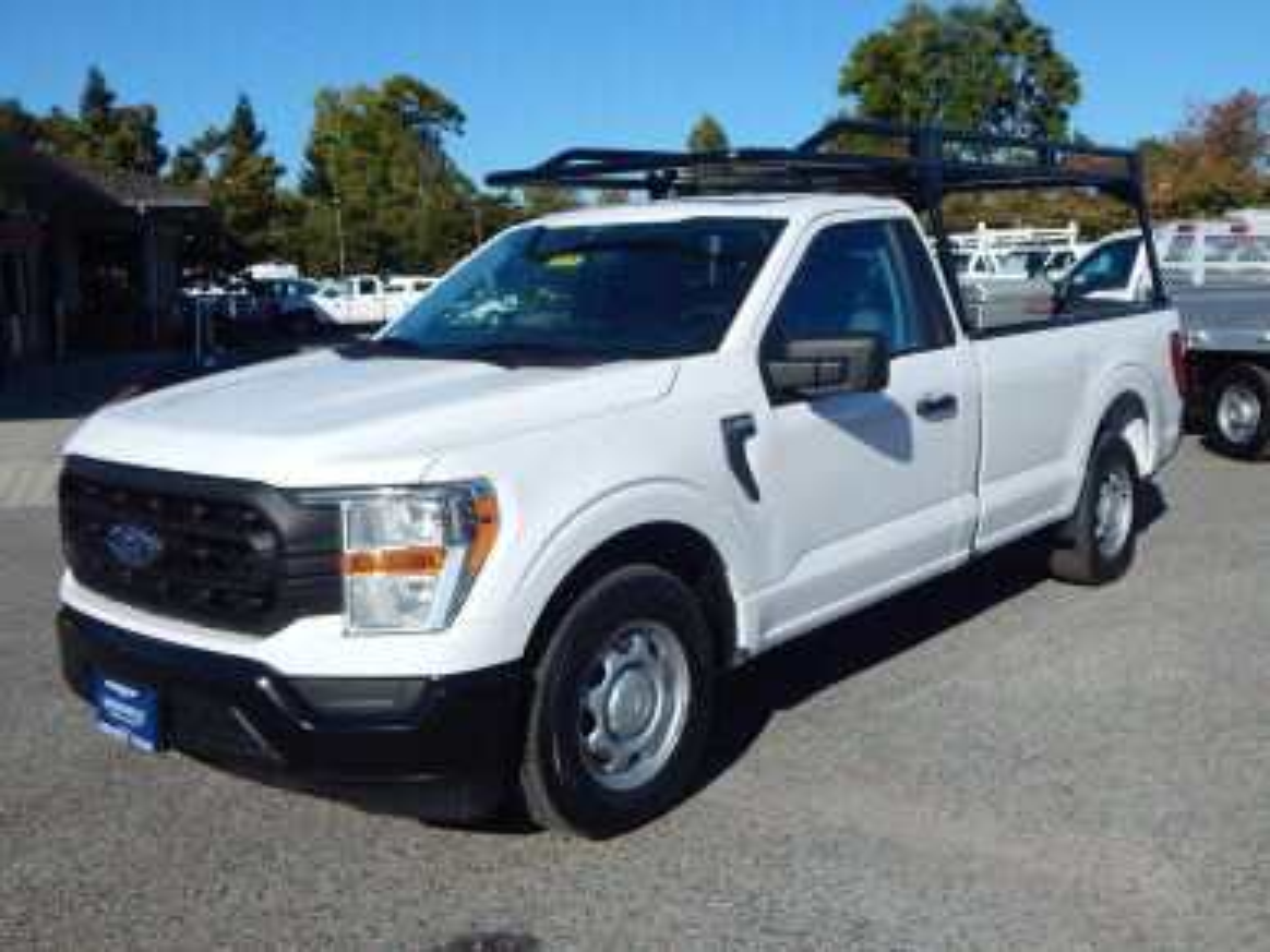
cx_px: 635
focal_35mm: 34
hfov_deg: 54.0
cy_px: 476
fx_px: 1247
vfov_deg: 41.8
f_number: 6.7
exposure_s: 1/800
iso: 125
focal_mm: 6.1
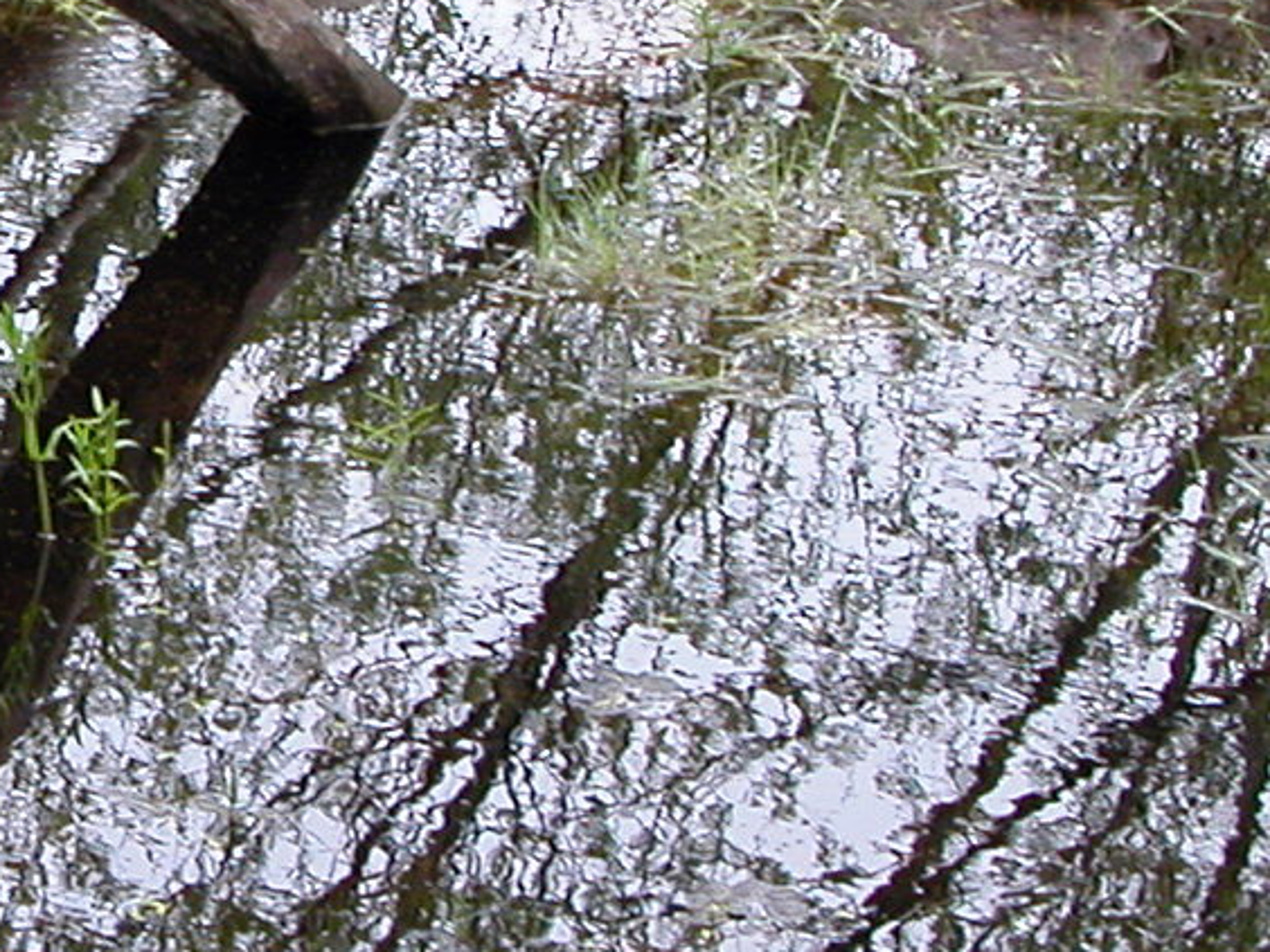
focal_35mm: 186
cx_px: -673
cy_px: 257
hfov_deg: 10.3
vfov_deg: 8.0
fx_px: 6824
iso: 100
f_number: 3.3
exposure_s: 1/68.1
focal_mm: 10.7
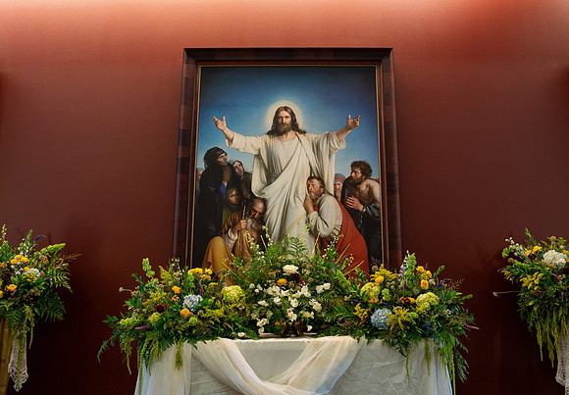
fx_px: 505
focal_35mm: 32
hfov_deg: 58.8
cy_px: 198
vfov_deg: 42.7
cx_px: 283
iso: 5000
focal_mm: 27
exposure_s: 1/125
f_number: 5
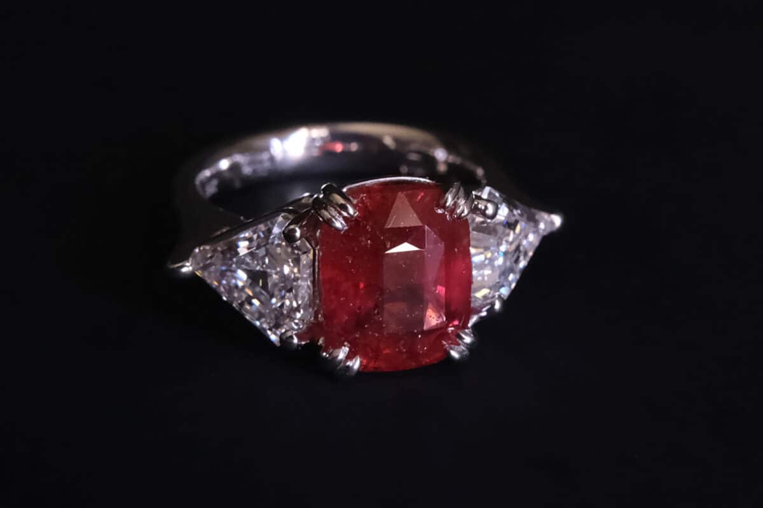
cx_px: 382
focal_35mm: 23
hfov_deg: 76.1
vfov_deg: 55.1
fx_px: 487
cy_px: 254
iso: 1600
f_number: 8
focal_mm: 15.2
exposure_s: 1/15
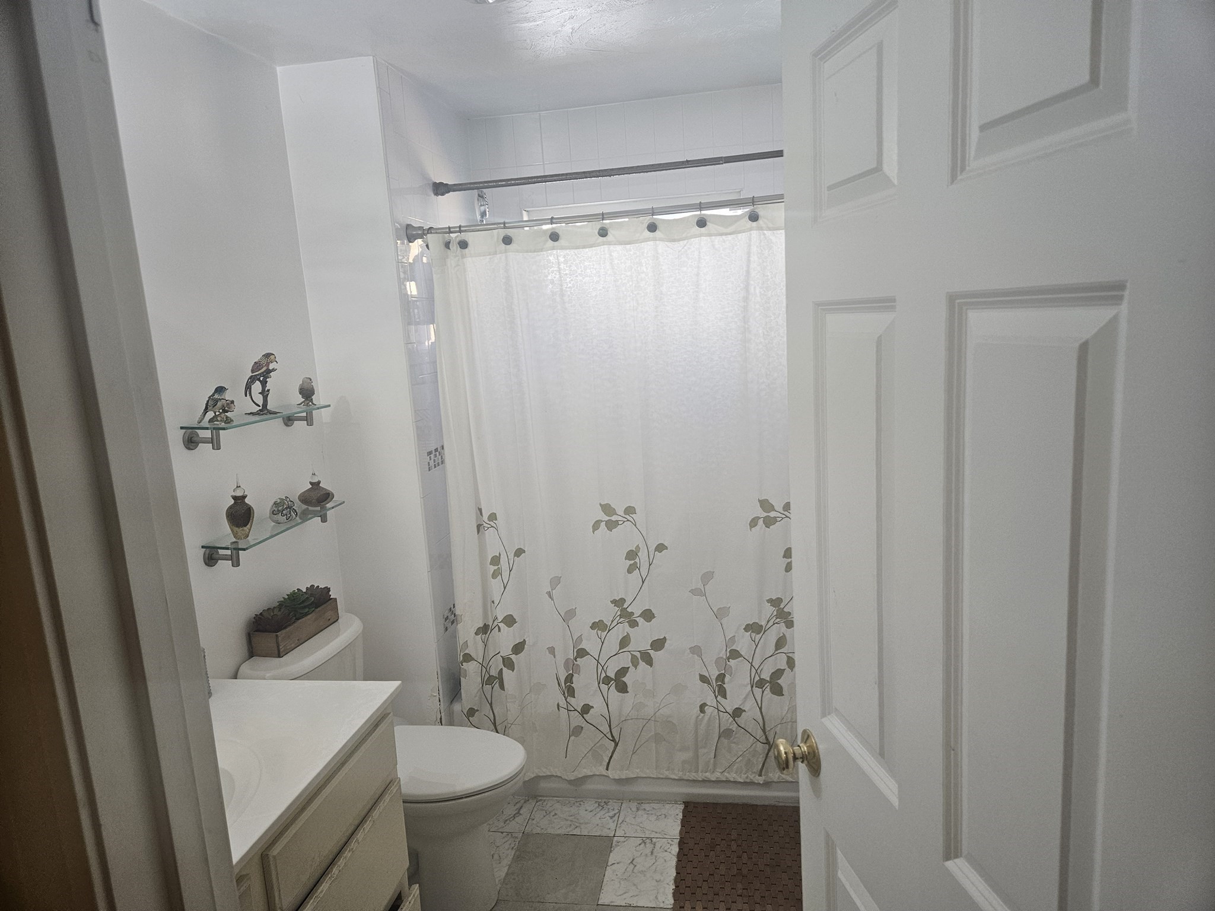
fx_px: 807
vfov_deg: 58.9
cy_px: 456
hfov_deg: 73.9
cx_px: 608
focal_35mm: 23
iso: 125
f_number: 1.8
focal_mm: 5.4
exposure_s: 1/120
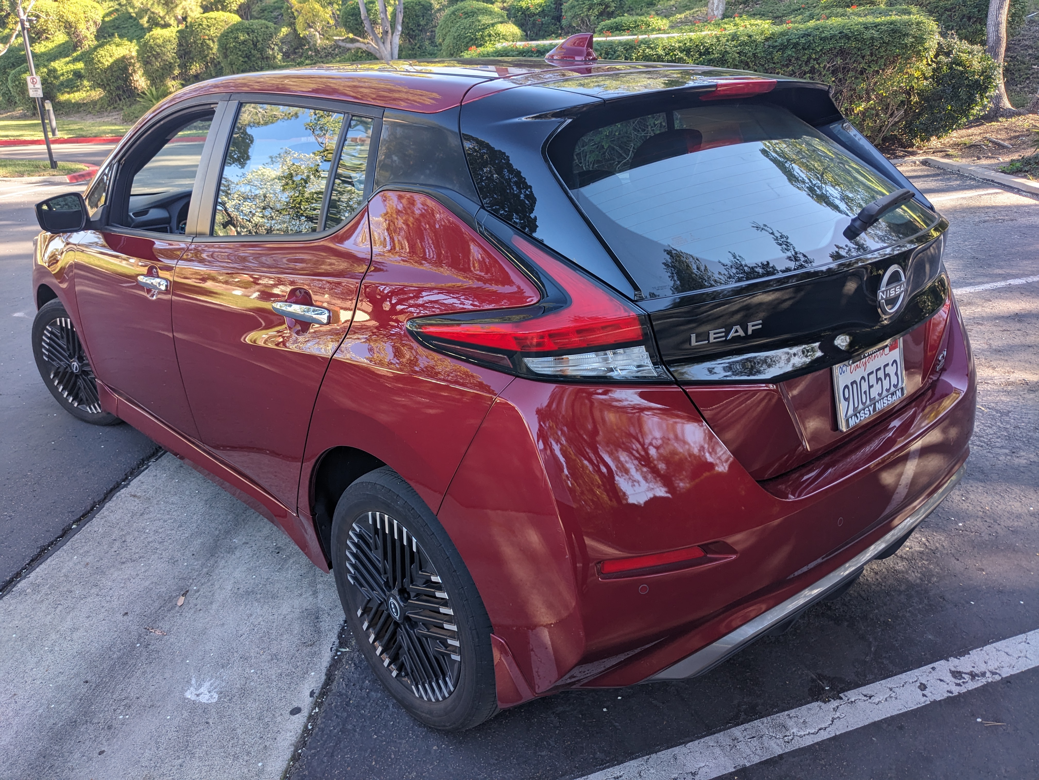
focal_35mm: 27
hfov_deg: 65.3
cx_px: 520
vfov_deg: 51.4
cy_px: 390
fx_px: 810
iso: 46
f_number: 1.73
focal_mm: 4.38
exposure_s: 1/219
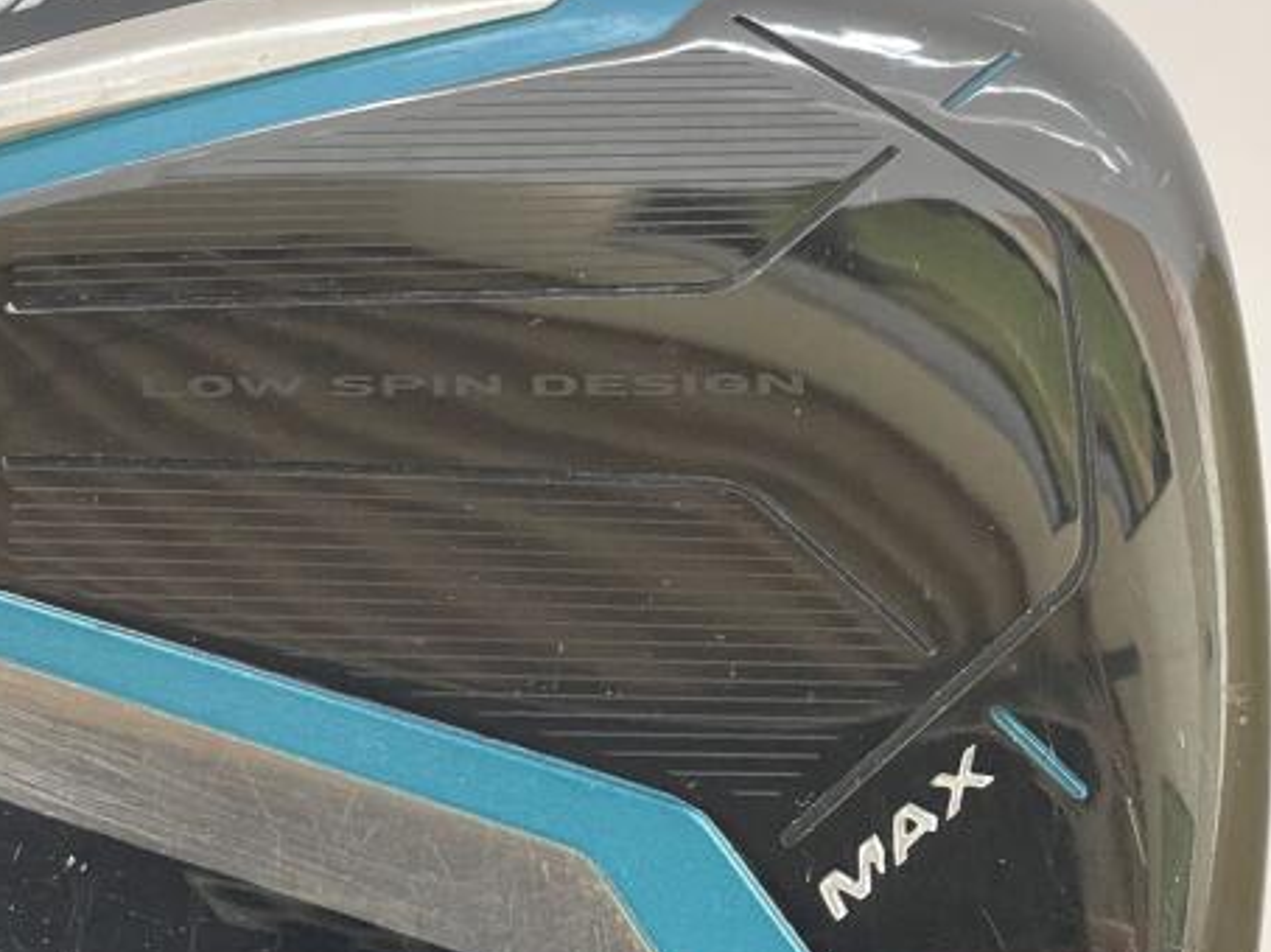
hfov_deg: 17.9
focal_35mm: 110
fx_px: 4037
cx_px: 434
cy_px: 748
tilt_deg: -61.6
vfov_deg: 13.4
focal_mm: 6
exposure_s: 1/60
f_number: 2
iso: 200
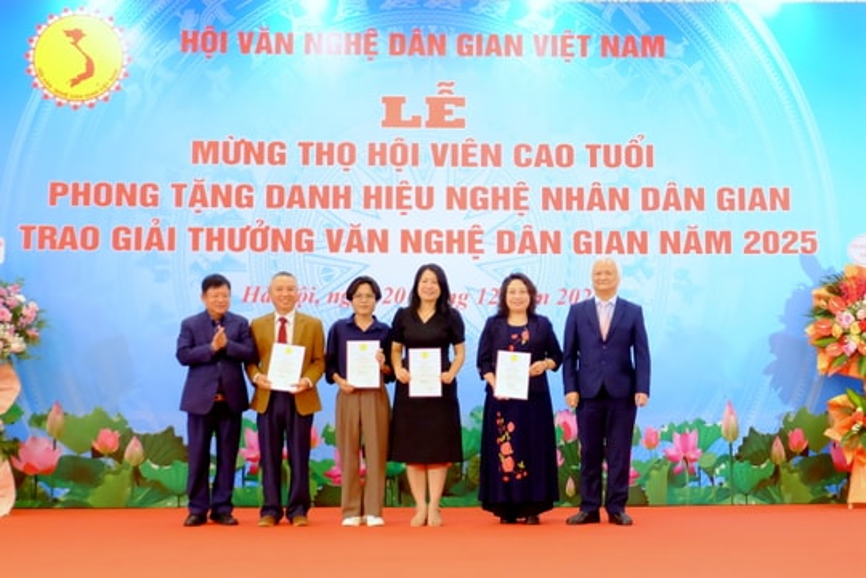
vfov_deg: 36.9
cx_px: 433
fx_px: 866
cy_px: 289
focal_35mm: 36
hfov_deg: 53.1
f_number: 4.2
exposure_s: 1/90
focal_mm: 24.3
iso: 3200
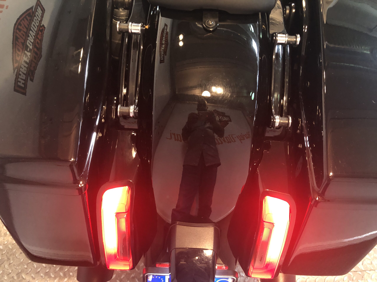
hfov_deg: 63.4
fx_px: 305
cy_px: 141
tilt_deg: -64.2
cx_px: 188
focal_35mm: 28
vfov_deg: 49.7
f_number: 1.8
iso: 100
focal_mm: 3.99
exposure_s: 1/7
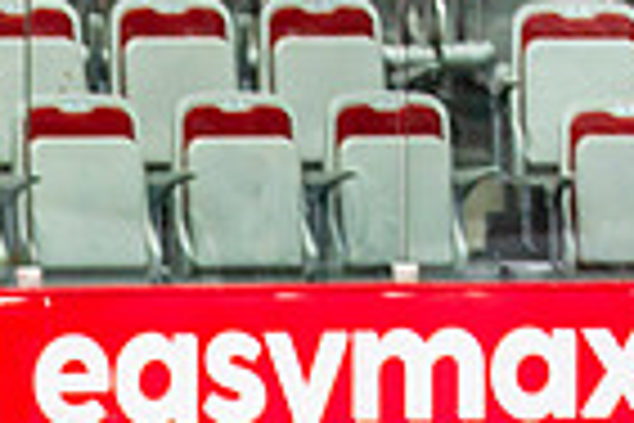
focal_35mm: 578
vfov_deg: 2.4
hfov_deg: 3.5
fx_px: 10178
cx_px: -511
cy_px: 861
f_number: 2.8
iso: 400
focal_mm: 100
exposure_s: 1/640
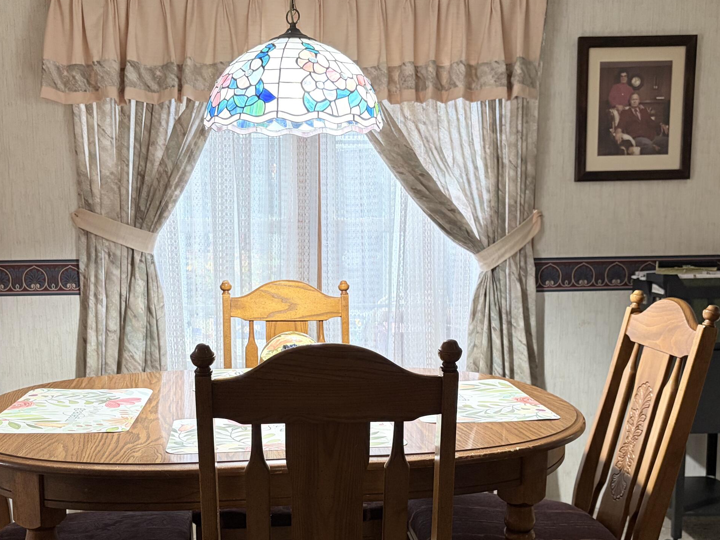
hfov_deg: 45.7
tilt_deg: -9.0
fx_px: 853
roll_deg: +0.8
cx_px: 321
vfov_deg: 34.9
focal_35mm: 41
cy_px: 348
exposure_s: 1/60
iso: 200
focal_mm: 5.96
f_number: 1.6
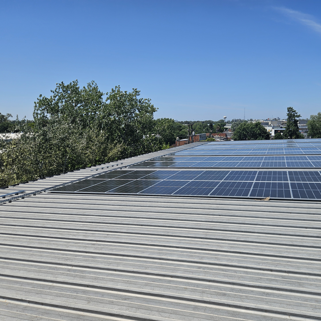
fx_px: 294
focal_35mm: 28
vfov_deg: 57.3
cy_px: 166
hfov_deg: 57.1
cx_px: 184
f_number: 1.8
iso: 25
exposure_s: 1/3246
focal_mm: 5.4
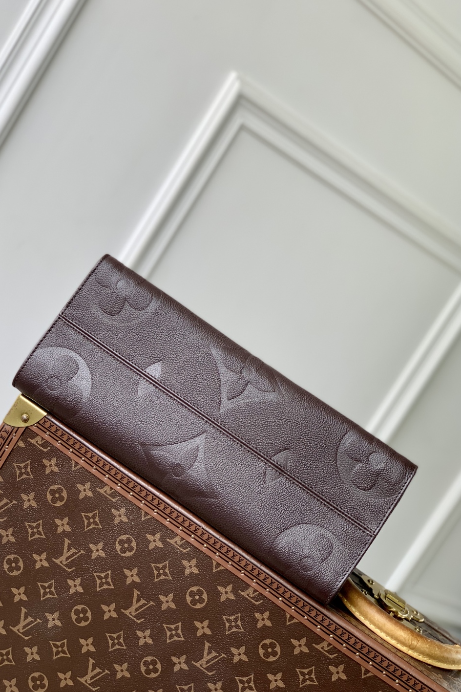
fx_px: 1056
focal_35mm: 55
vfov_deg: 36.2
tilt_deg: -7.5
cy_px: 345
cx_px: 222
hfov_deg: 24.6
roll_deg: -32.8
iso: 20
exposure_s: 1/122
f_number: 2.4
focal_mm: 6
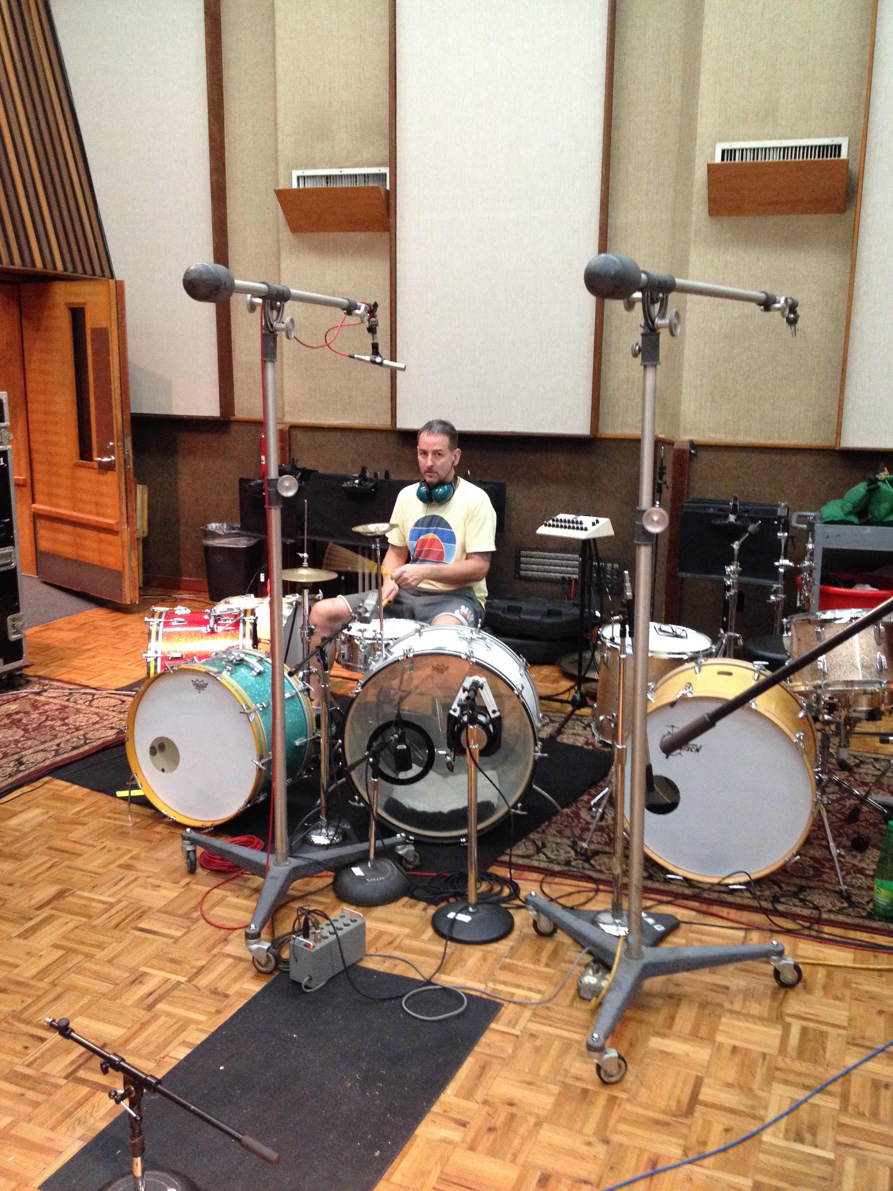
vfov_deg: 52.6
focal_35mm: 35
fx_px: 1204
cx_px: 446
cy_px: 596
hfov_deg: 40.7
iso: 320
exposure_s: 1/20
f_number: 2.4
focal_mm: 4.28
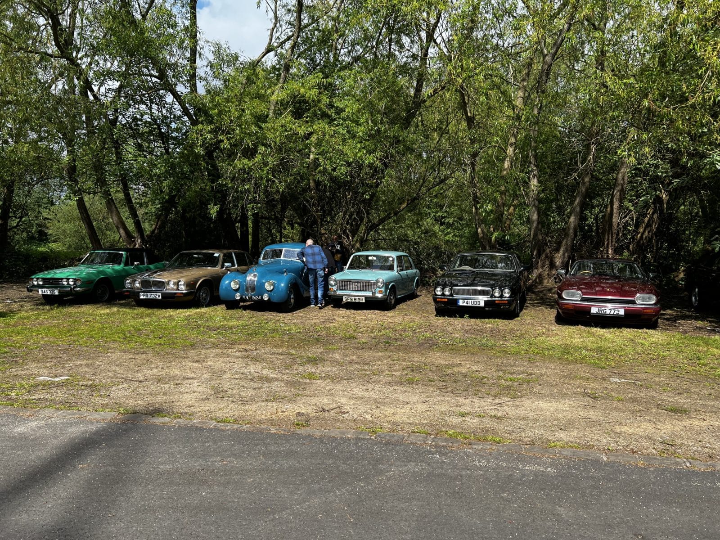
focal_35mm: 26
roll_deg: +0.6
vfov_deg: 53.1
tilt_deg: -5.7
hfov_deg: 67.3
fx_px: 541
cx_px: 360
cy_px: 270
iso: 50
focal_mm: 5.7
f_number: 1.5
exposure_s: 1/2632
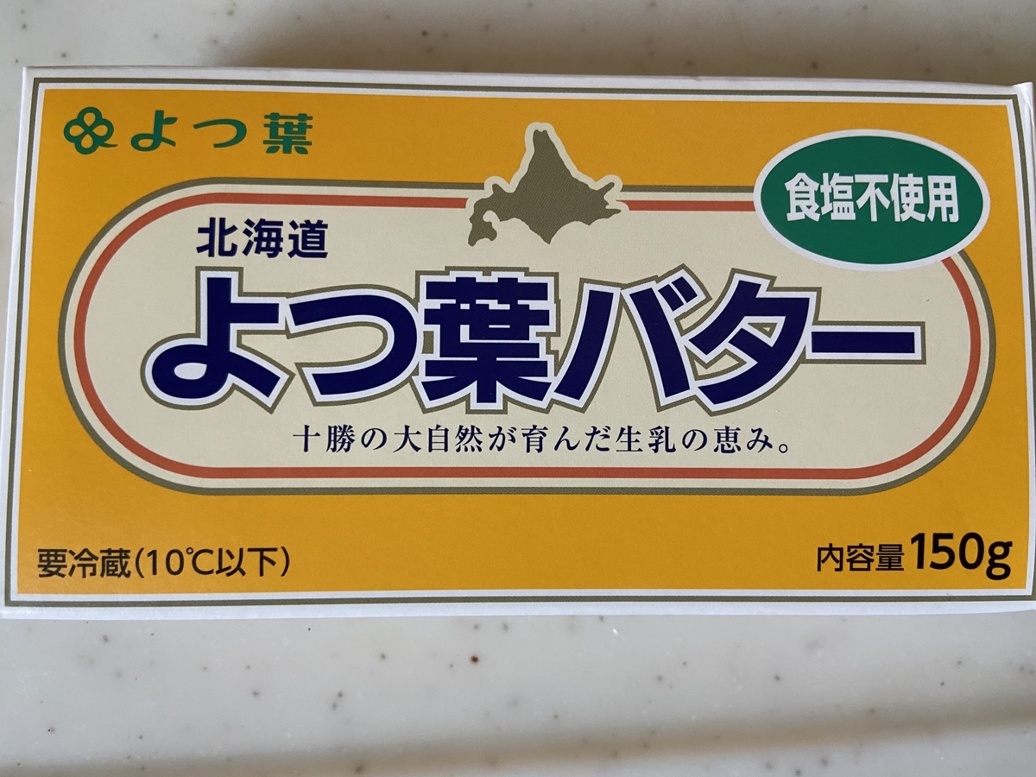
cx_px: 518
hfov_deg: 67.3
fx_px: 778
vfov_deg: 53.1
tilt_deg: -84.6
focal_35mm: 26
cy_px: 388
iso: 200
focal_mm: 4.25
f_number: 1.8
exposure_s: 1/60
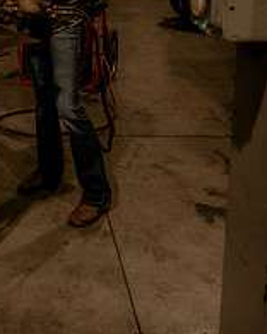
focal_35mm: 52
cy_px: 12
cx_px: 13
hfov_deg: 27.8
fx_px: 514
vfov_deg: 33.4
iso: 1250
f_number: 5.6
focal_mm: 24
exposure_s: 1/125
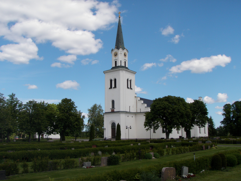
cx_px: 120
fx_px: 265
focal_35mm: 38
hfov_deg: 49.0
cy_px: 90
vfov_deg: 37.7
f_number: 4.5
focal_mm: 6.7
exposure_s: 1/640
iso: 80
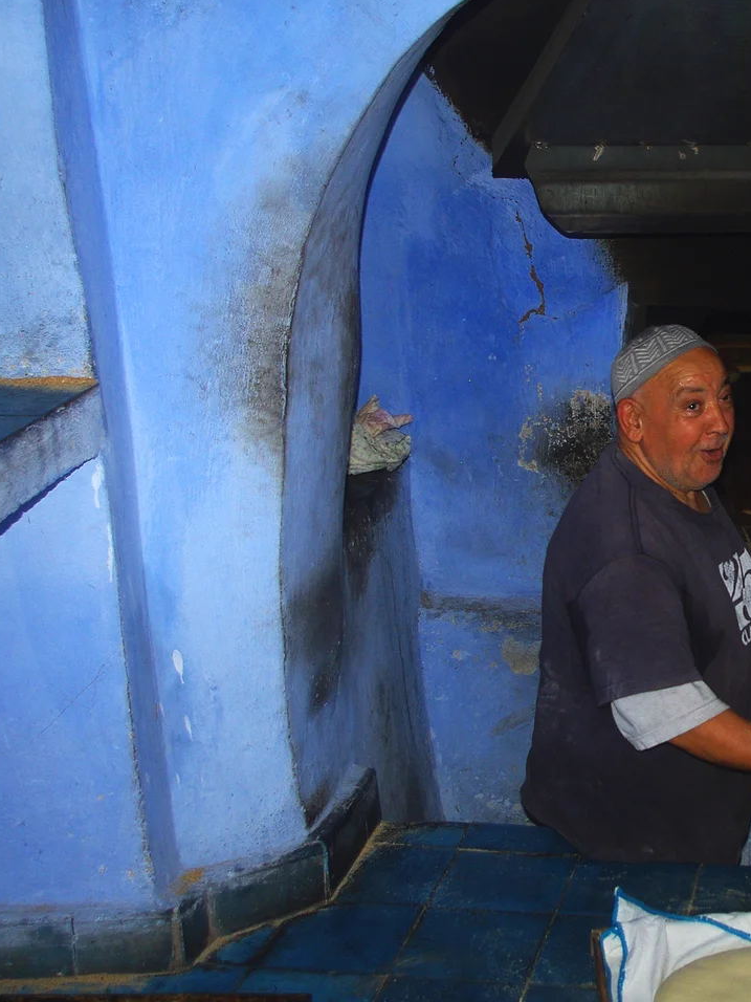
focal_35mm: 58
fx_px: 1678
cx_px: 761
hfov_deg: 24.1
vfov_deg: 33.2
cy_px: 485
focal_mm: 20
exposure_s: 1/30
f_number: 4
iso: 200
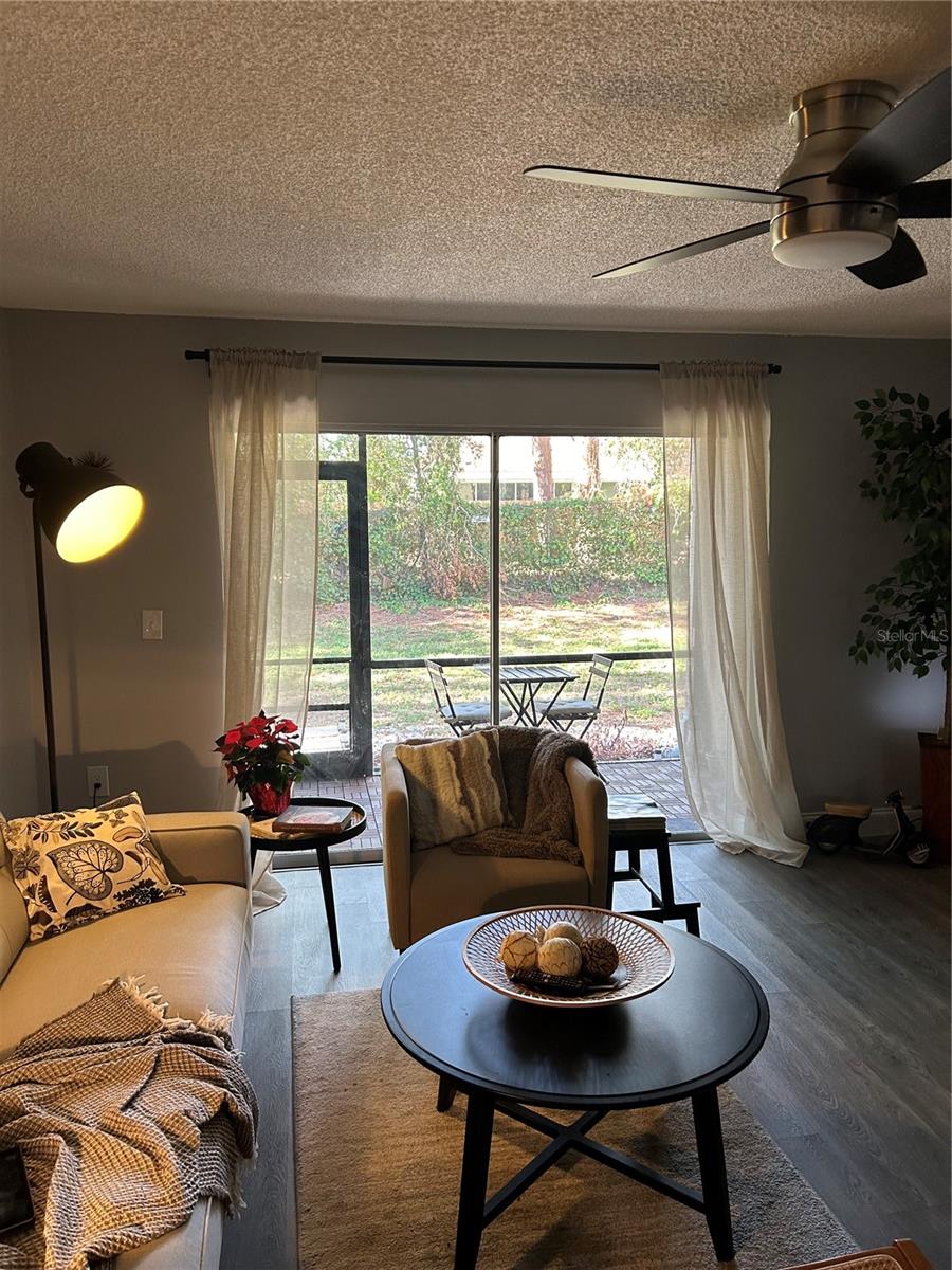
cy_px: 635
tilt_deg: -7.5
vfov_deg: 67.3
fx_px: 953
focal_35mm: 26
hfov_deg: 53.1
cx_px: 476
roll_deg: -0.1
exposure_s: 1/100
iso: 125
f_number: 1.5
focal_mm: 5.7
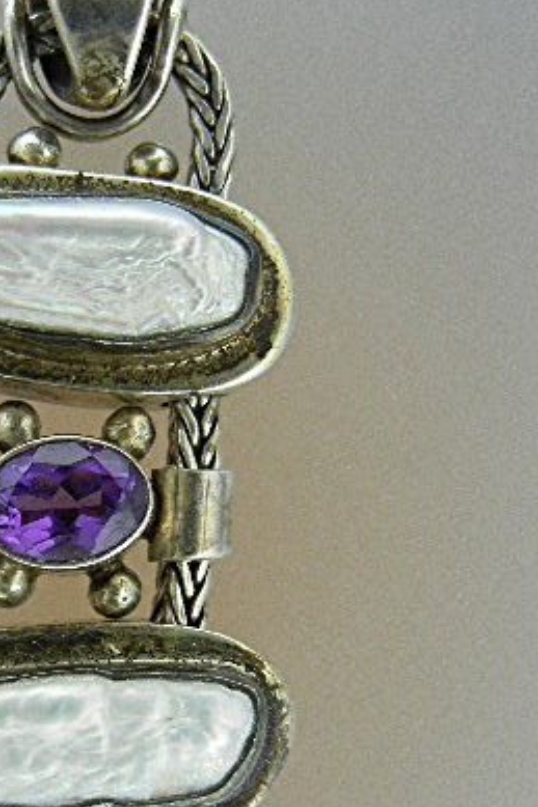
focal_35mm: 77
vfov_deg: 26.2
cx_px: 89
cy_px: 552
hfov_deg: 17.5
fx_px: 1727
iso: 400
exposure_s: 1/24.7
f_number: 3.8
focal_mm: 8.1
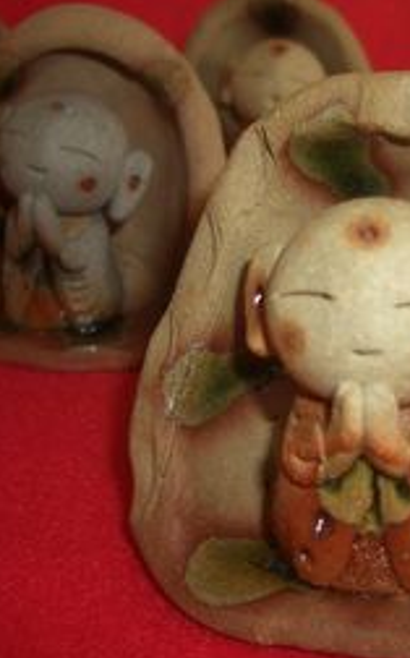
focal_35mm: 59
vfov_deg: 34.6
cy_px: 347
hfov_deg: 21.7
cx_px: 332
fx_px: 1057
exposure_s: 1/60
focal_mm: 5.8
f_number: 2.6
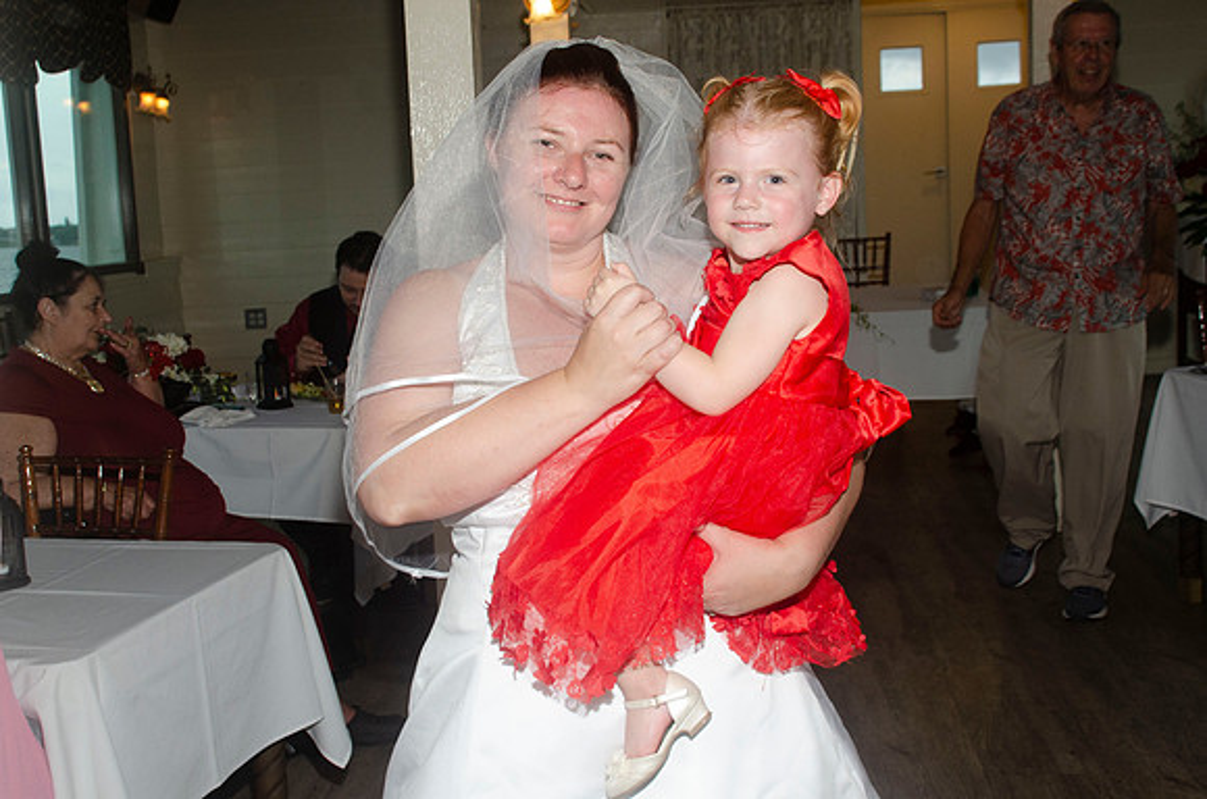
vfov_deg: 30.3
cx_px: 588
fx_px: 1473
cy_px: 383
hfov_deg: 44.6
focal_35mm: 44
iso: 400
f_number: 5.6
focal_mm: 24
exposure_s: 1/60
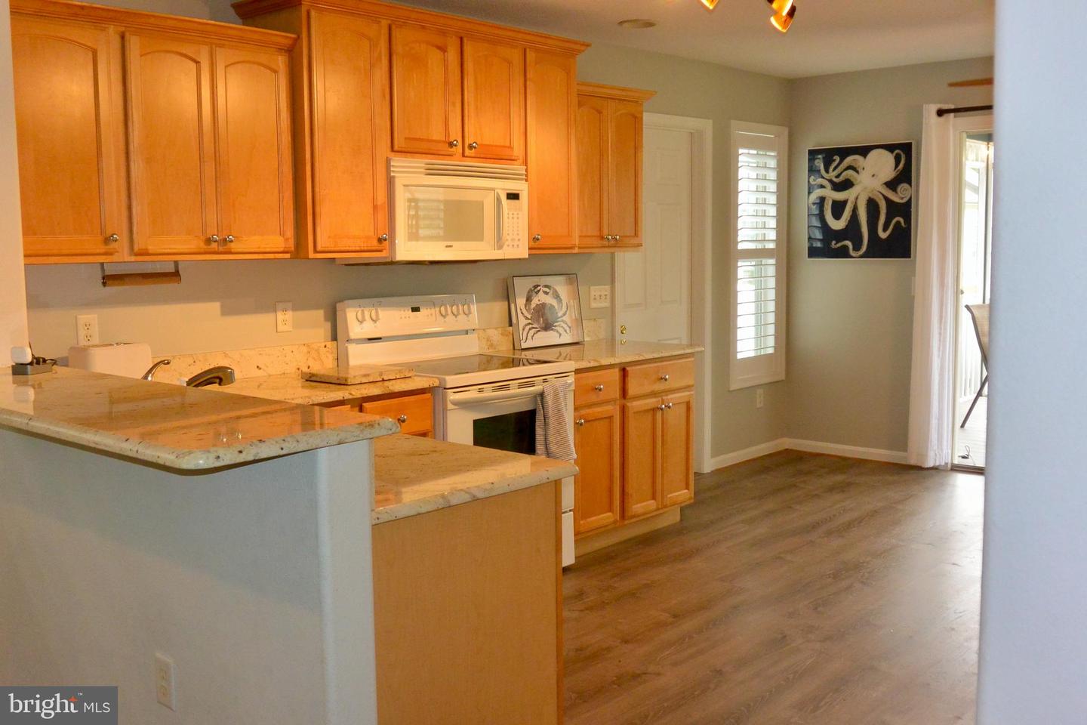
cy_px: 362
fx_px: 1087
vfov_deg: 36.9
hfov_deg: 53.1
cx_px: 544
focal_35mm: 36
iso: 800
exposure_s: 1/125
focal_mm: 13.6
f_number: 4
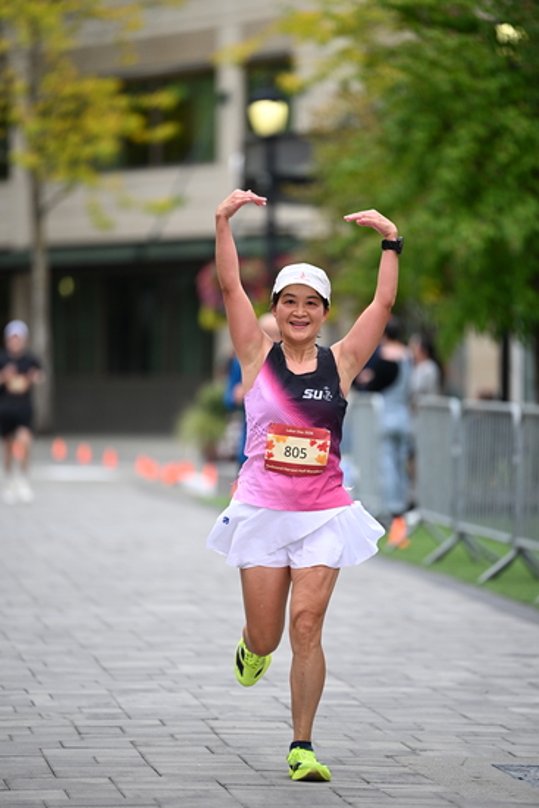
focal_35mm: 200
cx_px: 270
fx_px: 4488
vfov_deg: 10.3
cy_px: 404
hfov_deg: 6.9
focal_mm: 200
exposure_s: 1/2000
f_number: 2.8
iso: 640
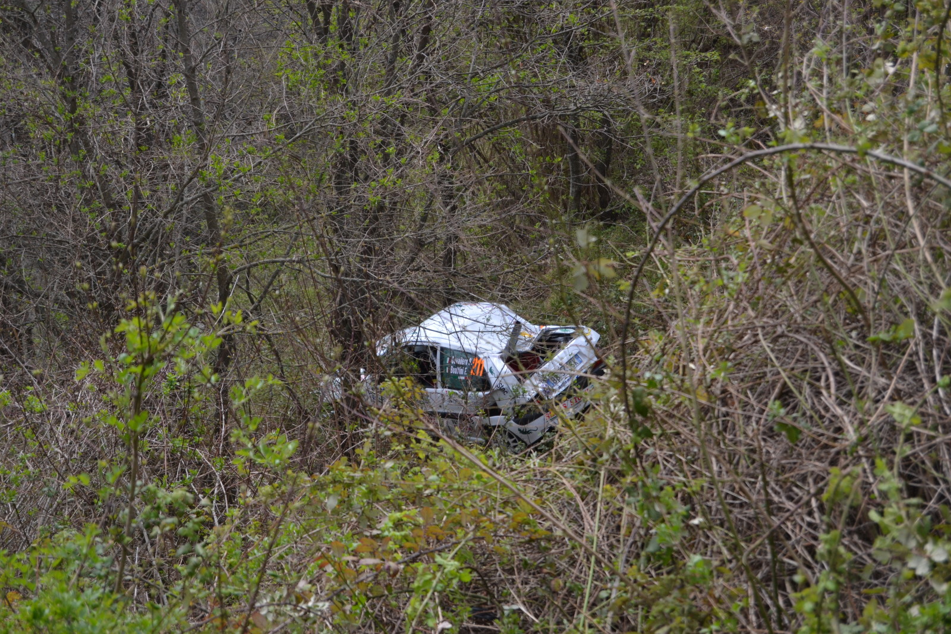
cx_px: 476
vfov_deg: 16.6
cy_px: 317
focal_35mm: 82
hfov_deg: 24.6
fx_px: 2179
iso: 400
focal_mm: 55
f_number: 5.6
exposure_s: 1/1000
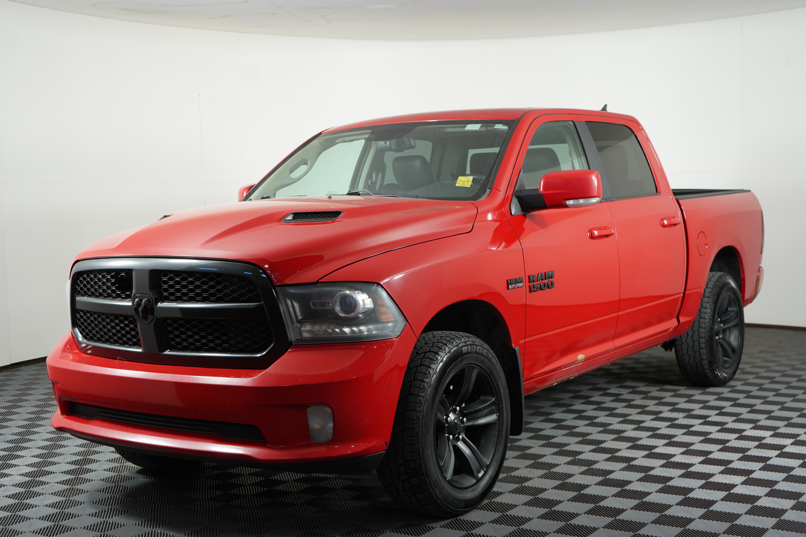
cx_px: 403
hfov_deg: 43.6
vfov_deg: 29.9
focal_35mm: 45
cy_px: 268
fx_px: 1007
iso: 640
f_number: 4.5
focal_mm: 45
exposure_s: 1/160
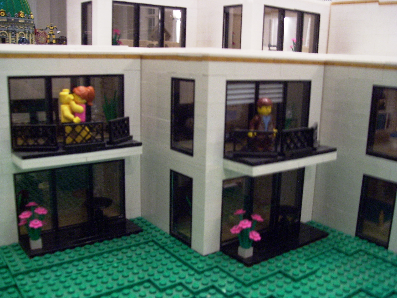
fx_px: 413
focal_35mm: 36
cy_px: 149
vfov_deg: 39.7
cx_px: 198
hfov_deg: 51.4
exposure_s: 1/8
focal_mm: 6
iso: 160
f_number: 2.7
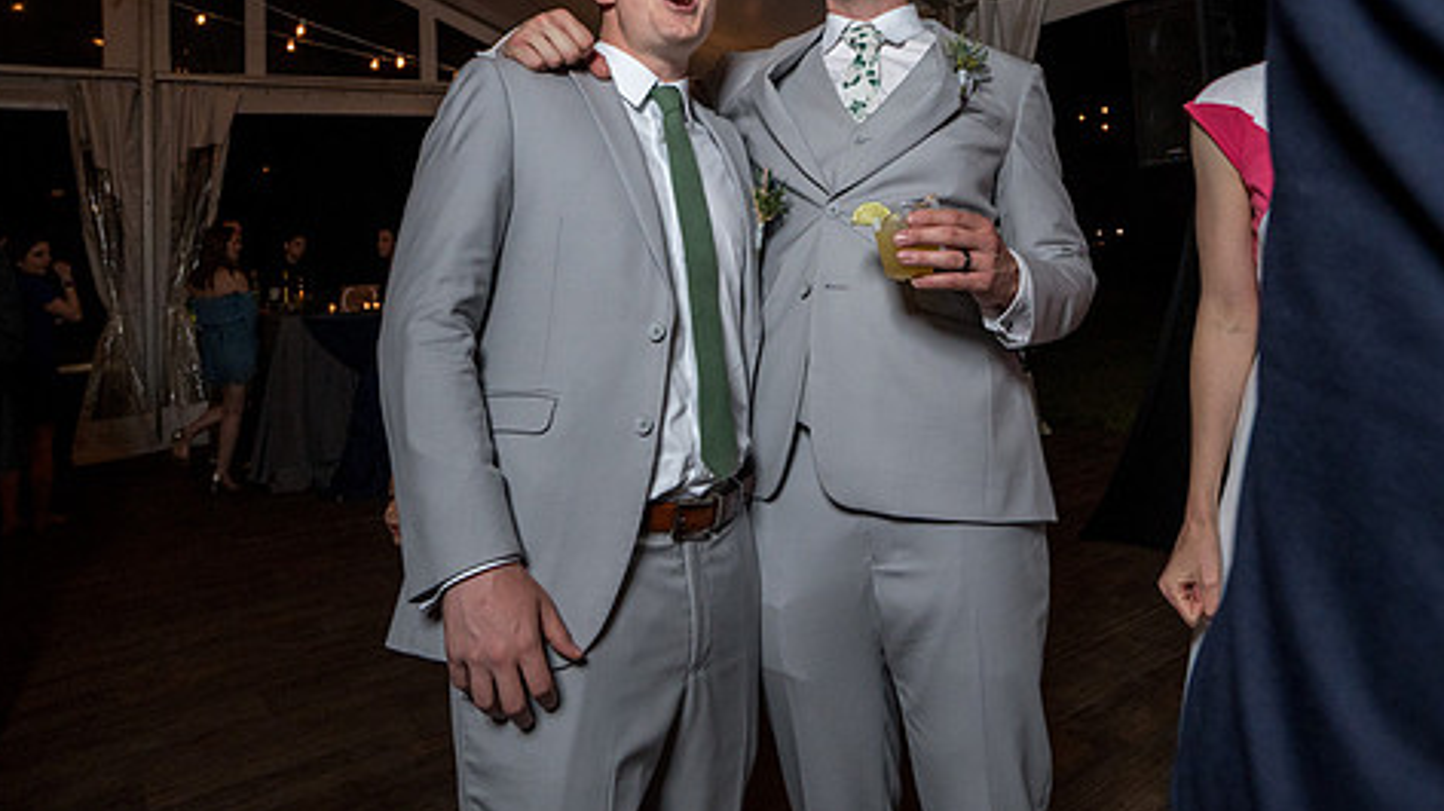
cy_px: 173
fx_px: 919
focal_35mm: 24
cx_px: 827
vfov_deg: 45.4
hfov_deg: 75.9
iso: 2000
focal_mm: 16
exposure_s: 1/200
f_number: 5.6
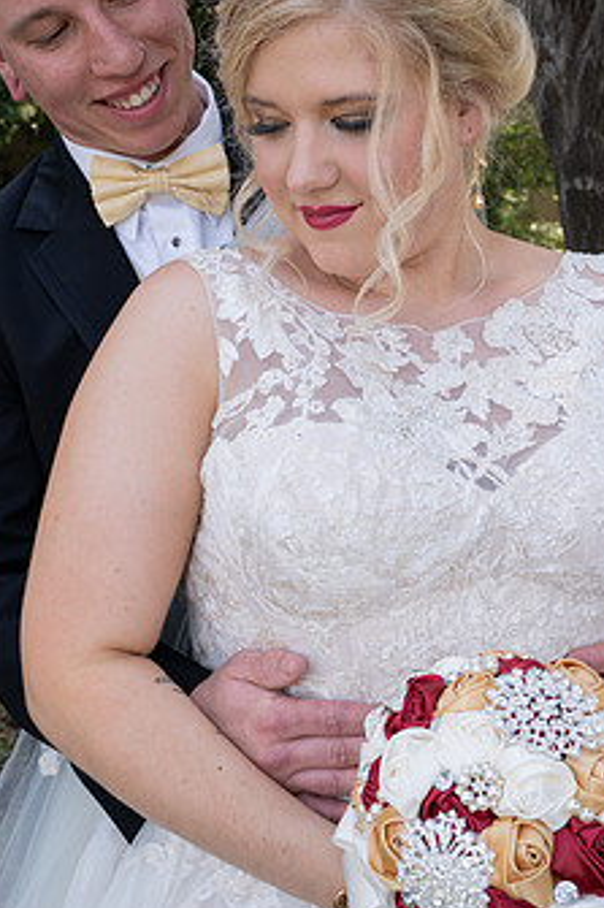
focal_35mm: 43
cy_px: 428
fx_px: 1083
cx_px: 317
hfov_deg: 31.2
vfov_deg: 45.4
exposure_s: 1/125
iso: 500
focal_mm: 32
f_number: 9
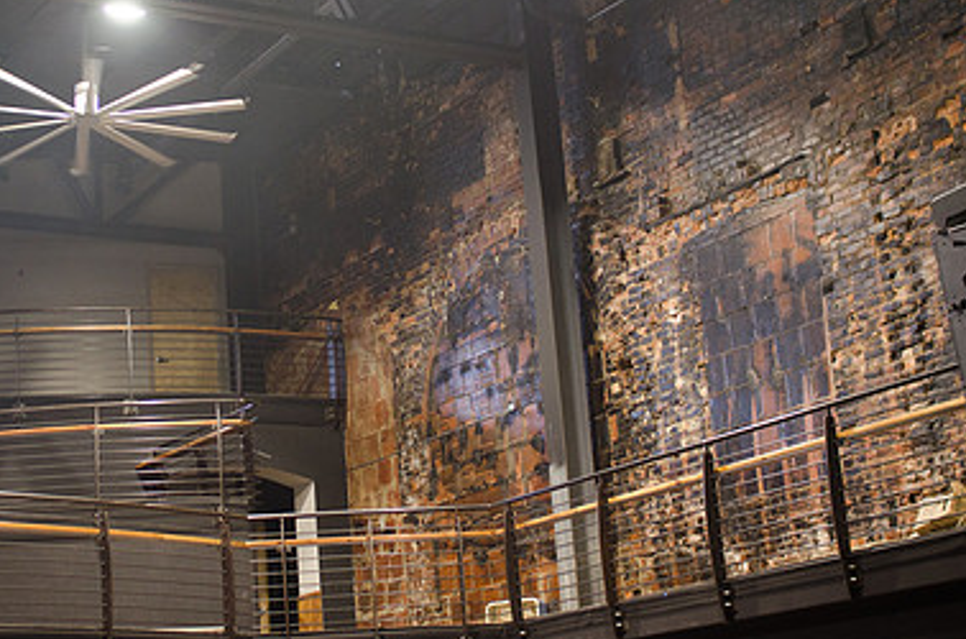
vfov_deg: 19.6
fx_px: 1847
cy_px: 268
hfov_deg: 29.2
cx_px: 345
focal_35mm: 69
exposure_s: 1/80
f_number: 2.5
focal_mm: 30
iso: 640
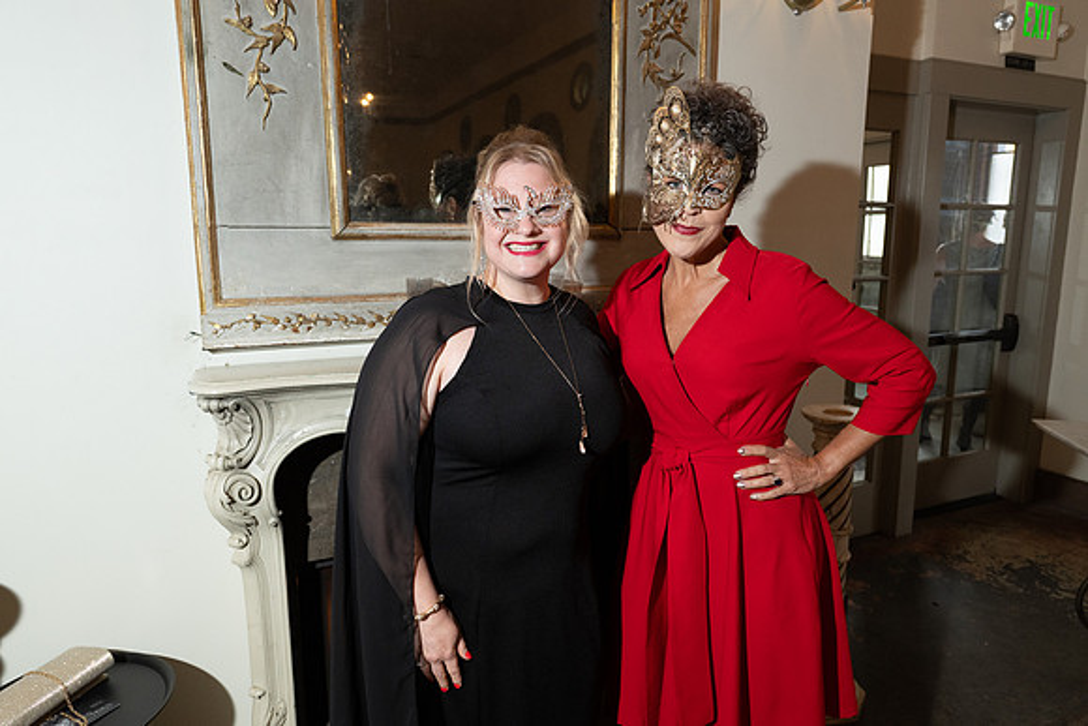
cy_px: 363
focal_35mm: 24
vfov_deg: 53.2
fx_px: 725
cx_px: 544
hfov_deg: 73.7
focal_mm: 24
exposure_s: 1/200
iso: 2000
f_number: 4.5
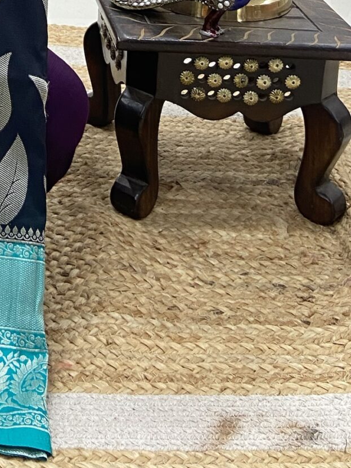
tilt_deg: -6.0
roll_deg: -1.7
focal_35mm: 80
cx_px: -98
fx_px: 1082
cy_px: -237
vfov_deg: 20.7
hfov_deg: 17.4
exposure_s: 1/50
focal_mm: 4.25
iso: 80
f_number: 1.8
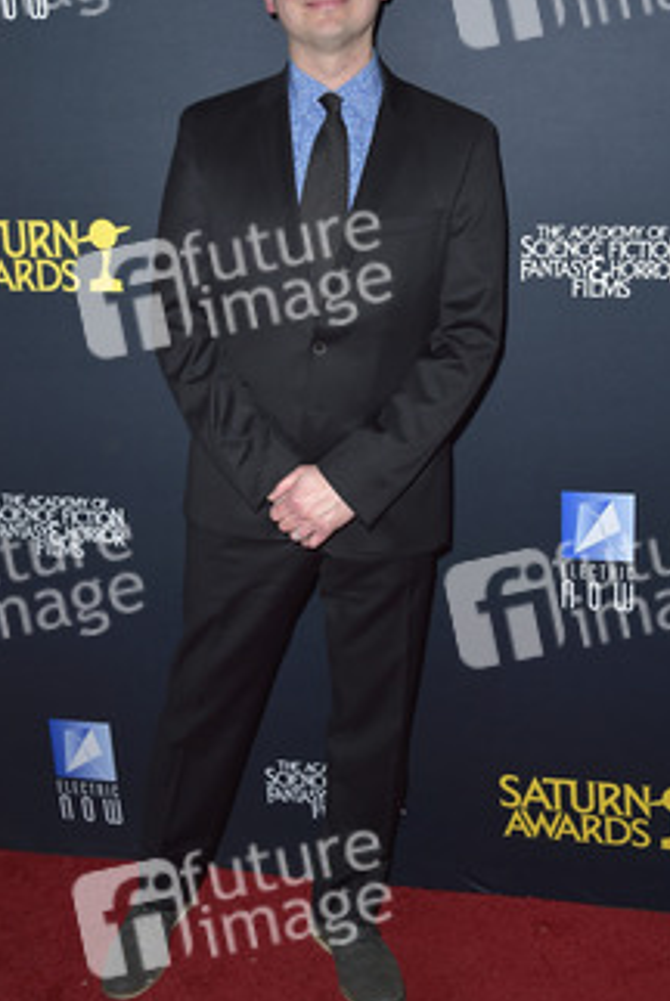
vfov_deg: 41.8
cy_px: 440
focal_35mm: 47
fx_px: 1309
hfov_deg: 28.7
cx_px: 324
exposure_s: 1/250
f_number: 6.3
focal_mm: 38
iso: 250
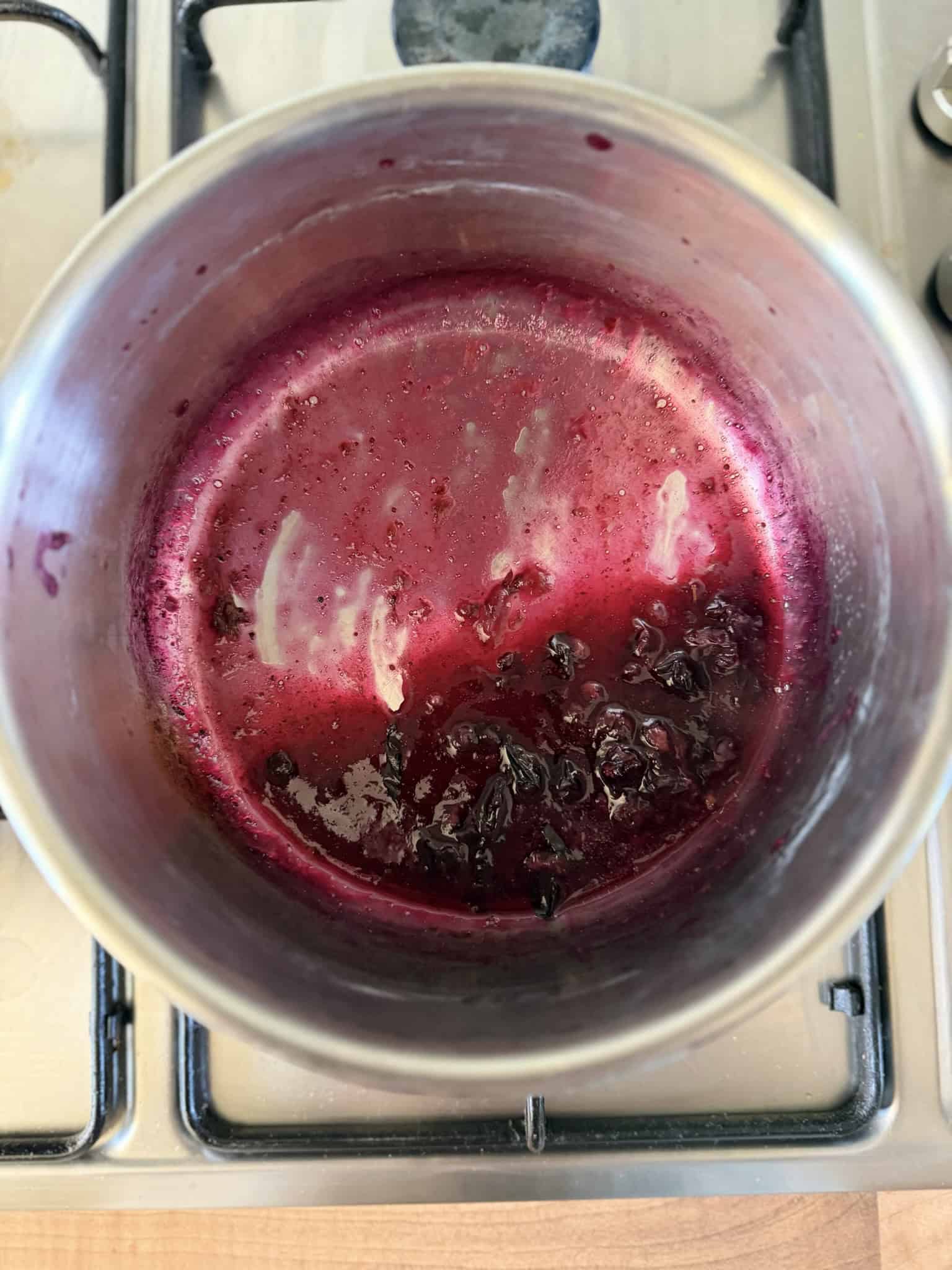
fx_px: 880
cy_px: 635
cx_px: 476
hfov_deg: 56.8
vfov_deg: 71.6
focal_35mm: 24
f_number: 1.8
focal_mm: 6.8
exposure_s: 1/43
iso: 800
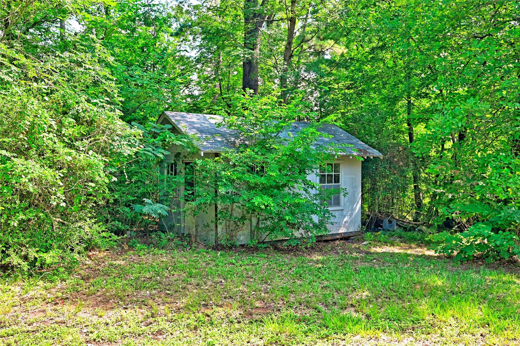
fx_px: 433
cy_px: 173
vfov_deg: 43.5
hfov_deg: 62.0
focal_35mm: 30
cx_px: 260
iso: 400
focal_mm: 30
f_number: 8
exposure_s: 1/40
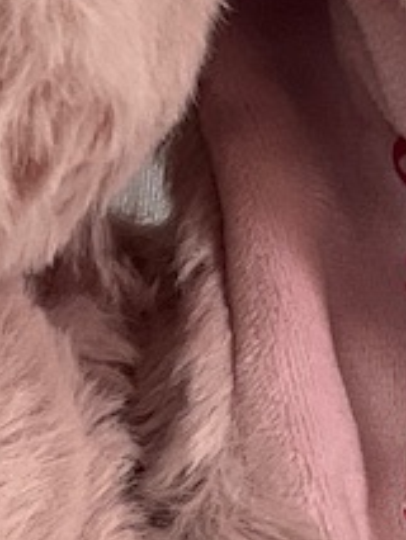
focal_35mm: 174
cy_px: 733
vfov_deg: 11.0
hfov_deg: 8.3
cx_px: -226
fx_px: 2718
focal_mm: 3
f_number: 1.8
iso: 64
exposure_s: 1/100
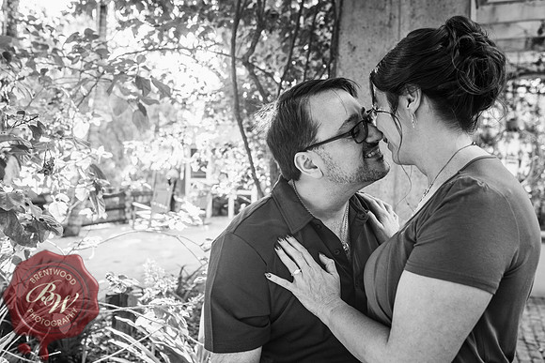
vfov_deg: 37.9
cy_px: 182
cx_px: 272
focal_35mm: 35
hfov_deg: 54.4
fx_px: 530
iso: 640
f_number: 4.5
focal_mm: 35
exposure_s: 1/200
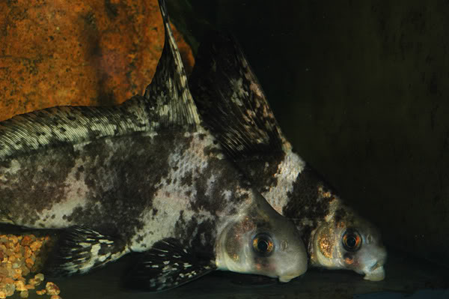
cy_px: 150
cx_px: 224
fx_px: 2337
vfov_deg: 7.3
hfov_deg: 11.0
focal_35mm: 188
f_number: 18
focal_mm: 125
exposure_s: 1/160
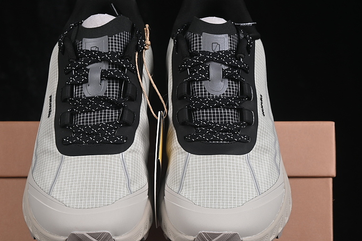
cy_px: 149
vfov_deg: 12.9
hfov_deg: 19.3
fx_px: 1066
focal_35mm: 106
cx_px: 159
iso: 160
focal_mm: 50
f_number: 8
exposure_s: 1/80
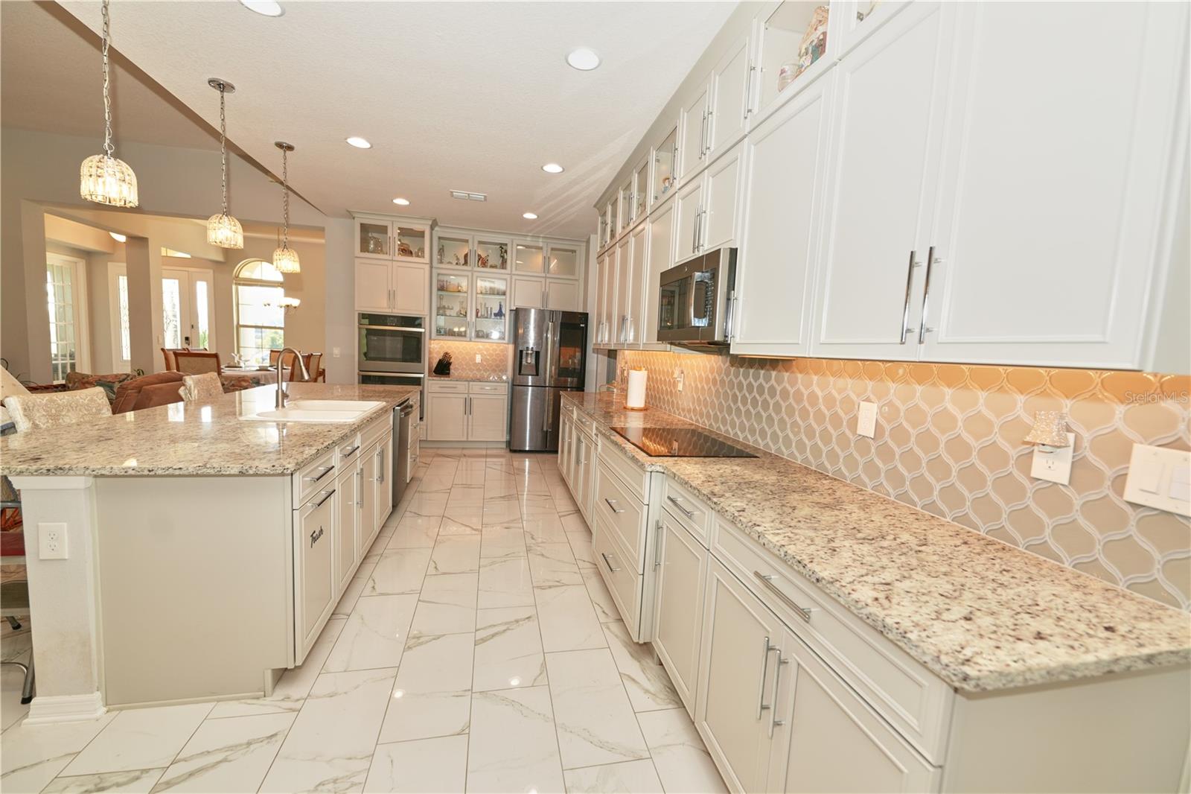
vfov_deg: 81.2
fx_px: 463
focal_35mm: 14
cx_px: 596
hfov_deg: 104.3
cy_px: 397
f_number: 4
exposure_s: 1/200
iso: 400
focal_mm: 14
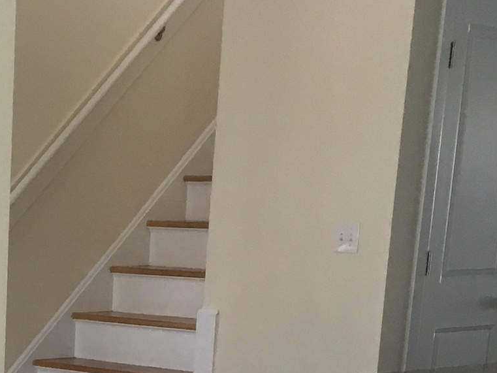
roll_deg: -2.7
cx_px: -108
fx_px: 1680
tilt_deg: -17.4
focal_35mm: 117
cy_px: 710
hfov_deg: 16.1
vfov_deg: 11.6
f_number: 2.2
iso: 25
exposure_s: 1/30
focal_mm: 4.15
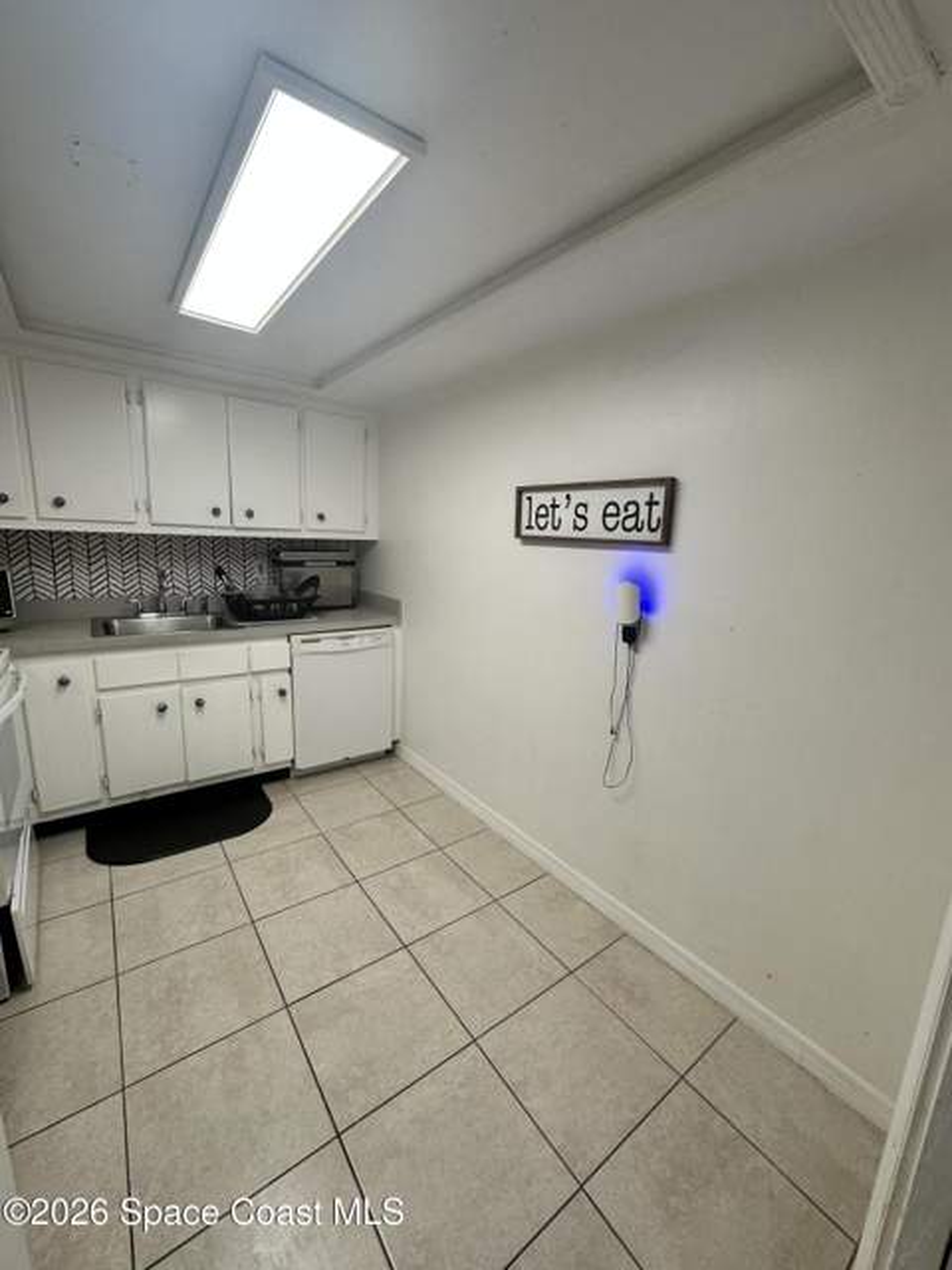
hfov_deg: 85.7
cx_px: 476
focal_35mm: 14
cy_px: 635
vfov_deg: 102.1
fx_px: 513
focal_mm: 2.22
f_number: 2.2
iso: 100
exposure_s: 1/120
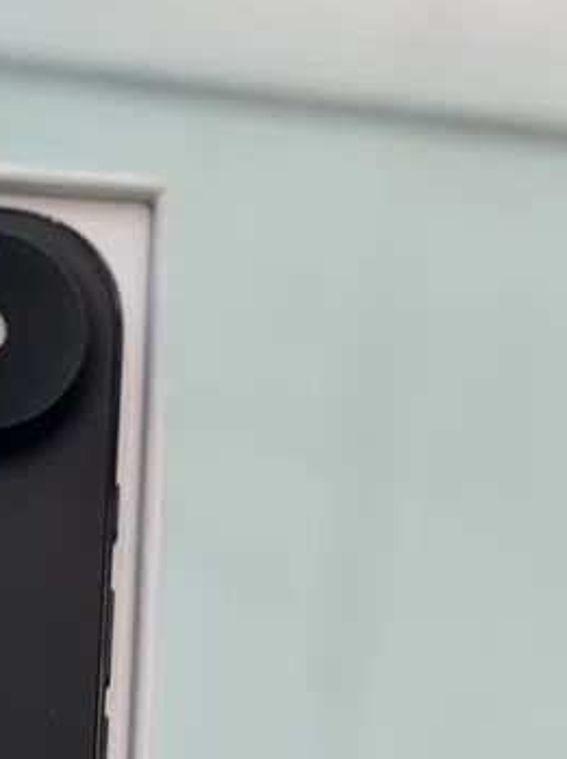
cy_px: 784
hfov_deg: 7.7
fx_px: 4113
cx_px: -371
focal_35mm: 188
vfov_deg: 10.4
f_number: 1.78
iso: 64
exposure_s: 1/544
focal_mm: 6.76
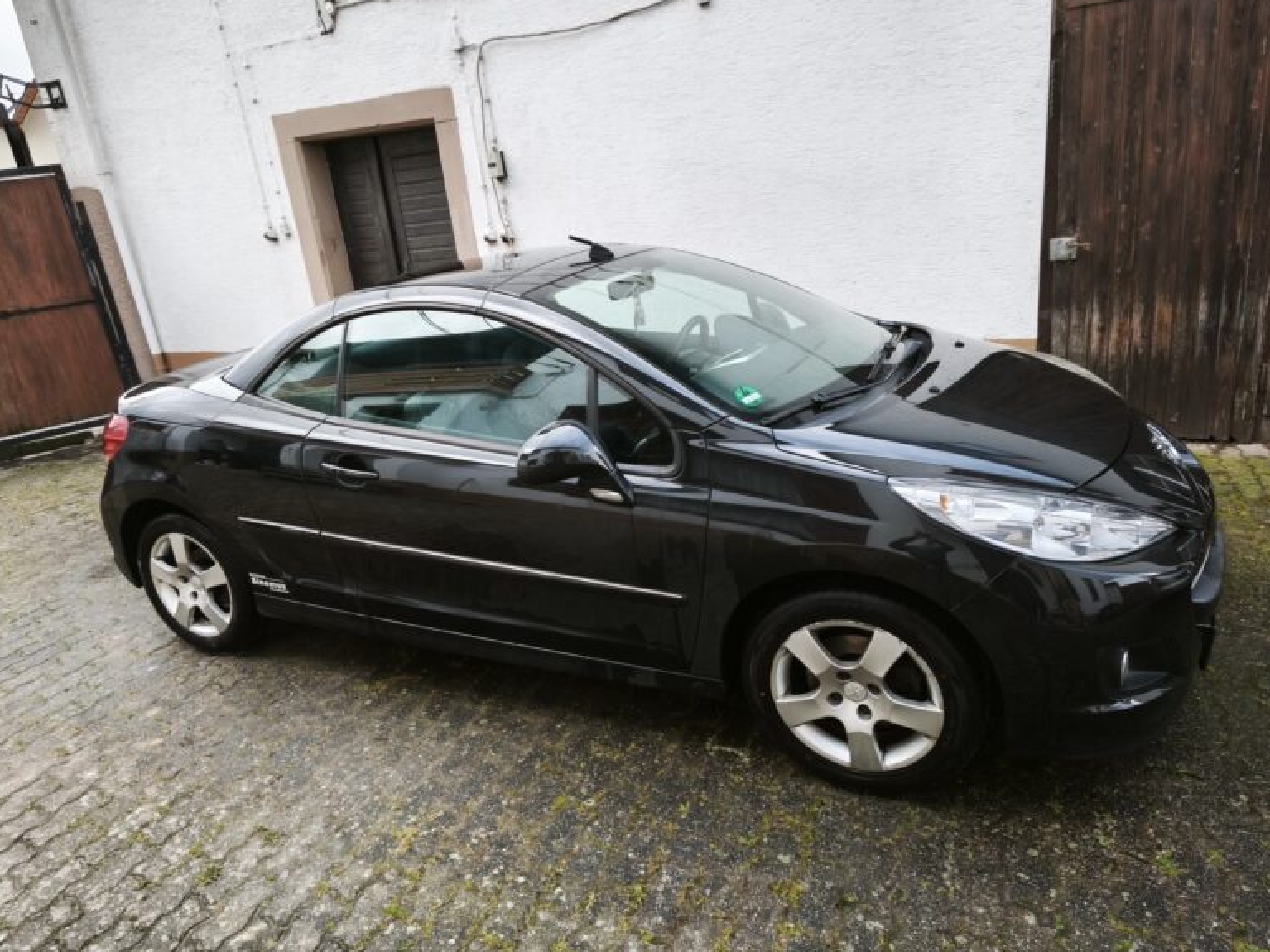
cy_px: 472
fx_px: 880
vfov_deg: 56.8
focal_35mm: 24
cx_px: 631
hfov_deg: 71.6
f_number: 1.7
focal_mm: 5.35
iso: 200
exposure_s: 1/100
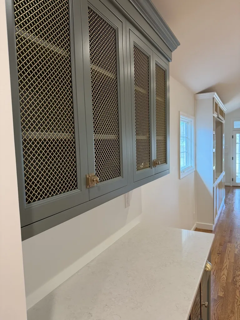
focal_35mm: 24
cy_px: 160
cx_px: 120
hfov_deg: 56.8
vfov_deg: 71.6
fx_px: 222
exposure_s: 1/120
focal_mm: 6.76
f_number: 1.78
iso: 320
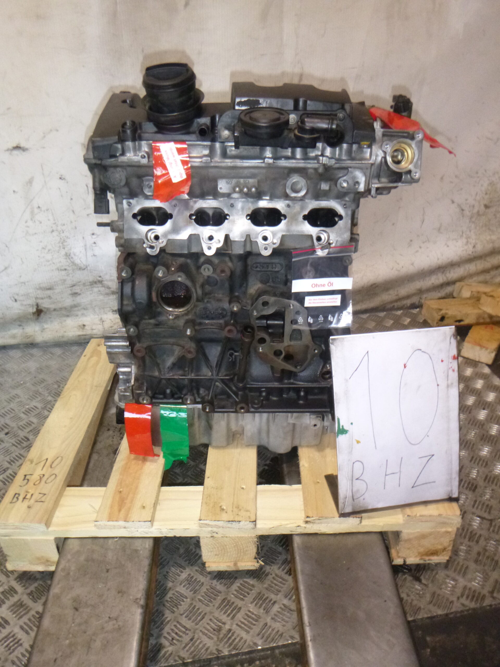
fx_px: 481
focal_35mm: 25
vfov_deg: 69.4
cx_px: 250
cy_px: 334
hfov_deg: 54.9
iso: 400
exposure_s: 1/60
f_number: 3.9
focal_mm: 4.5
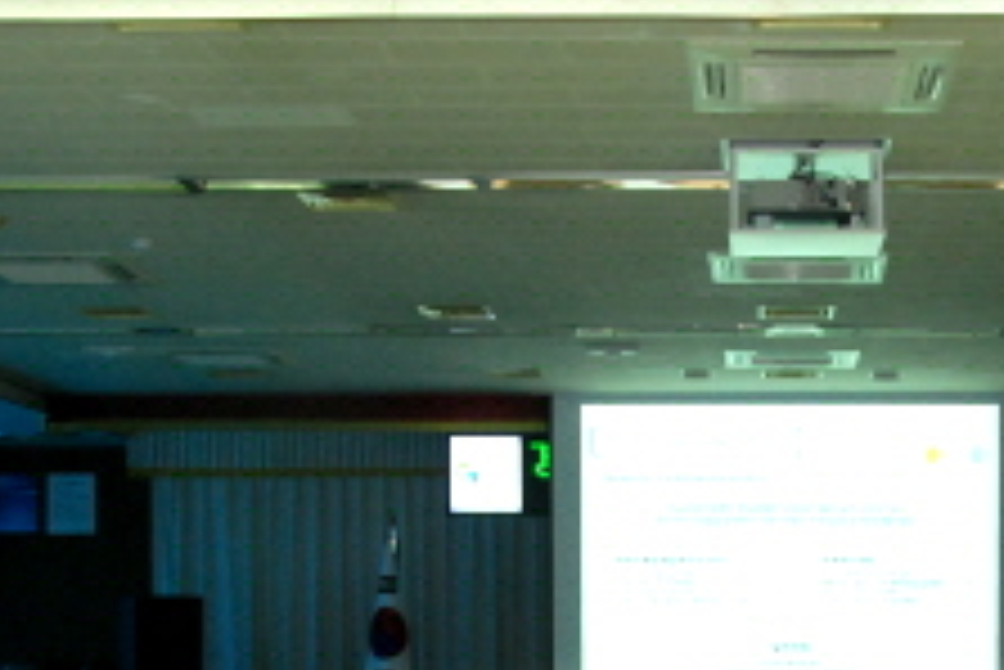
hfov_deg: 26.8
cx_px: 792
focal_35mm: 74
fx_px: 2065
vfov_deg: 18.0
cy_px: 683
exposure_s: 1/60
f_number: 5
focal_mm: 22
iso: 800
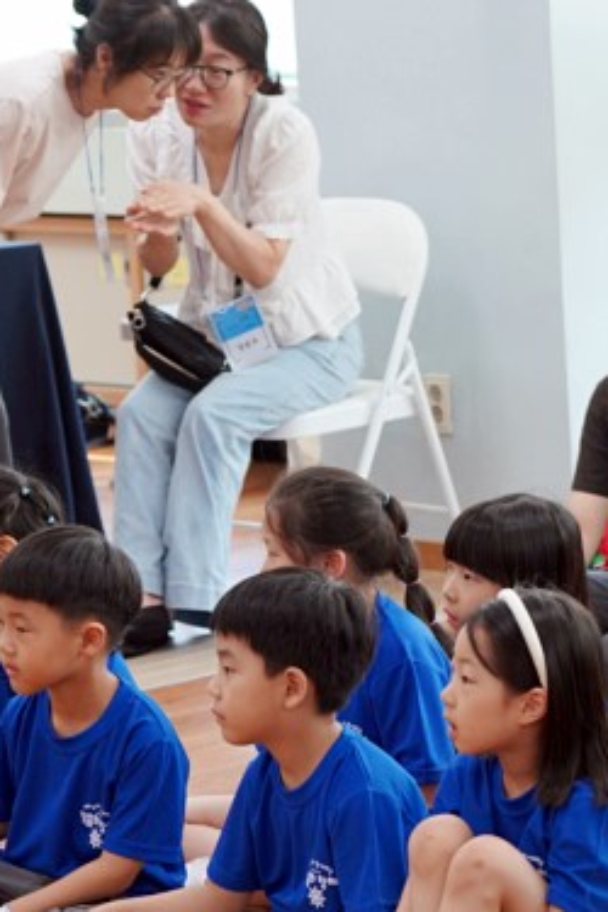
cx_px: 465
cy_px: 710
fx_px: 4256
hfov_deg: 8.2
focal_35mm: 168
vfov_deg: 12.2
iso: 1000
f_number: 4
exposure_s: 1/160
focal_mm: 70
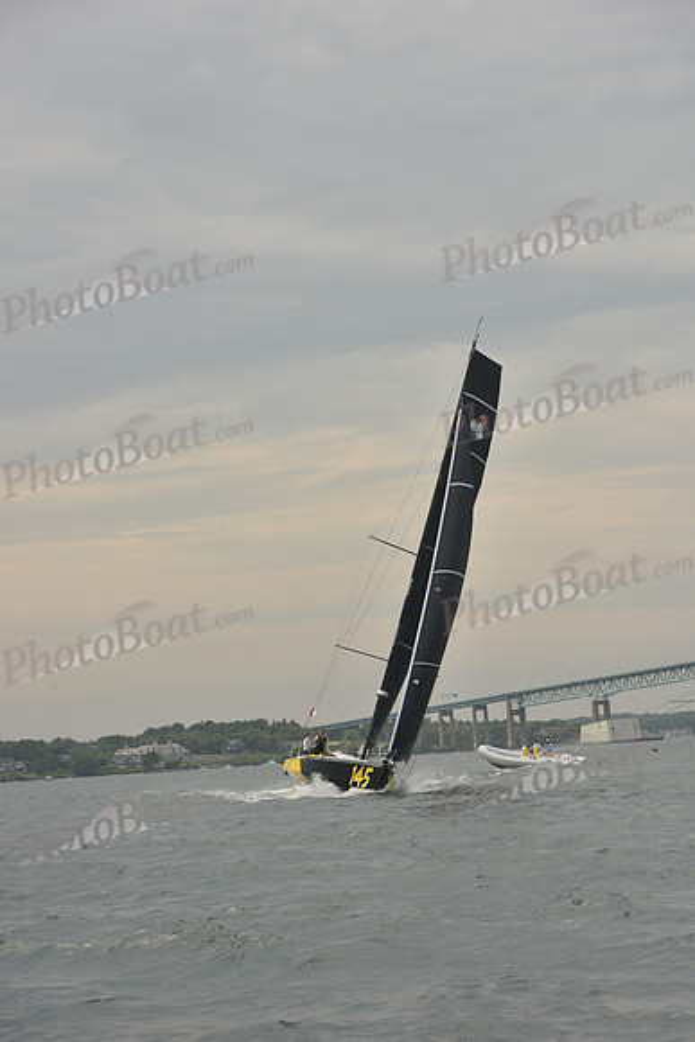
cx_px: 348
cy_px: 521
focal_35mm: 82
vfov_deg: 24.8
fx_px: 2373
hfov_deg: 16.7
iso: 250
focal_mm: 82
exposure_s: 1/500
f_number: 6.3
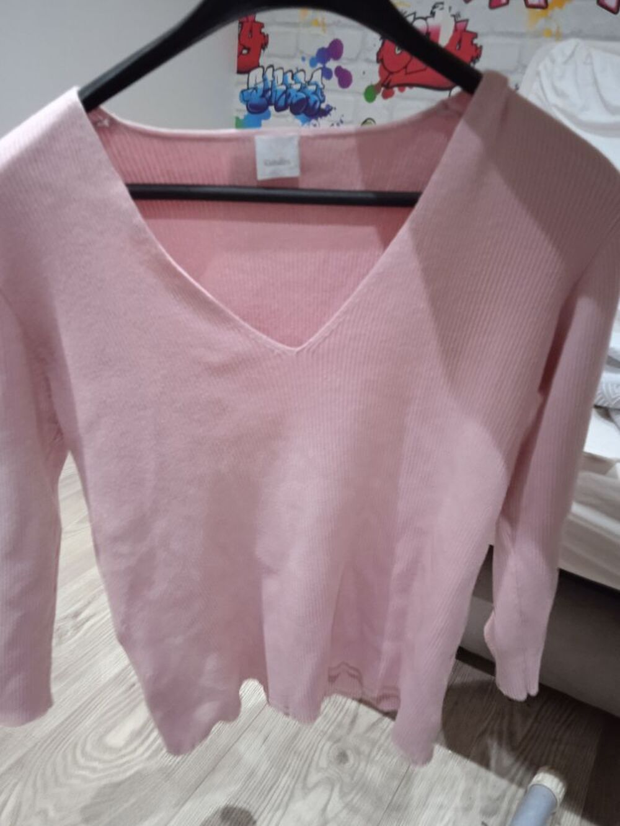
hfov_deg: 49.8
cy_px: 413
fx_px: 669
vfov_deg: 63.4
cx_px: 310
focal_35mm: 28
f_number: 2.2
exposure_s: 1/25
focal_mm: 3.43
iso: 797
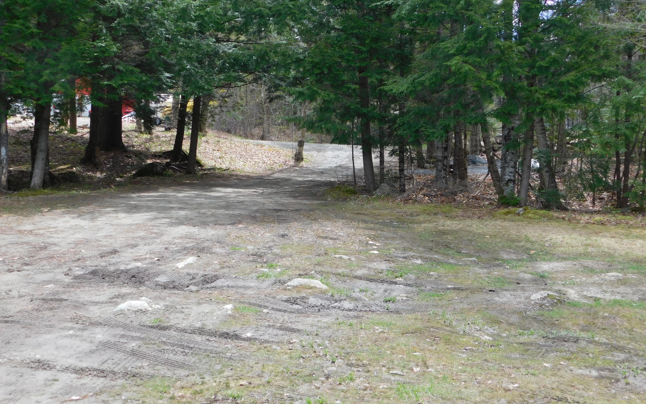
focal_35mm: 43
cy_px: 197
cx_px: 323
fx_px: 757
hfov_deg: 46.2
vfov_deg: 29.9
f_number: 3.6
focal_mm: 7.1
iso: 125
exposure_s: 1/320
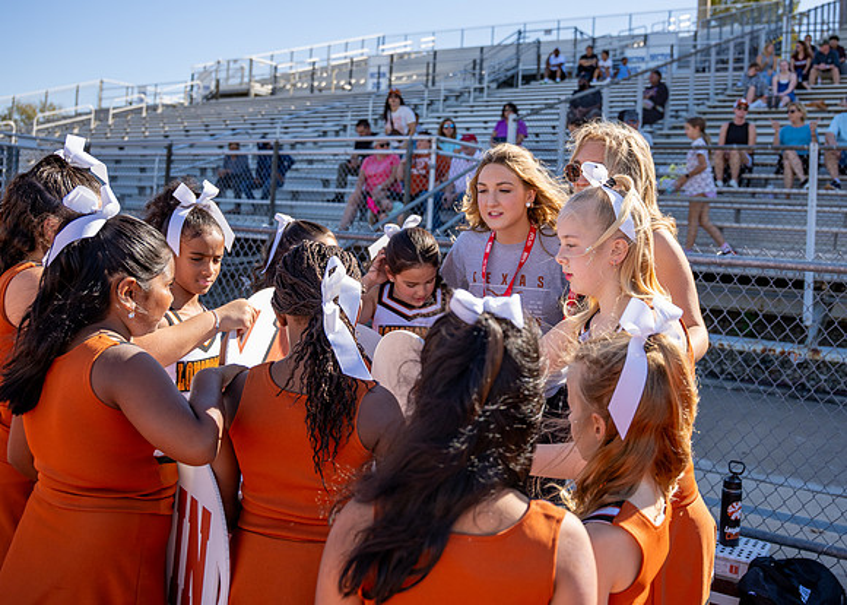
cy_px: 221
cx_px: 472
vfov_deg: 41.3
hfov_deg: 56.0
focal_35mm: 33
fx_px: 795
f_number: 2.8
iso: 100
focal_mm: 24
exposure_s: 1/1000
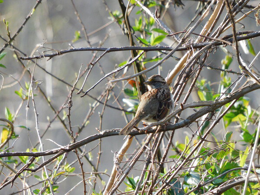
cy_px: 98
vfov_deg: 1.2
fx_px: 9013
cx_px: 130
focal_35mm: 1200
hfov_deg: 1.7
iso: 220
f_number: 6
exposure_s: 1/250
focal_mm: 215
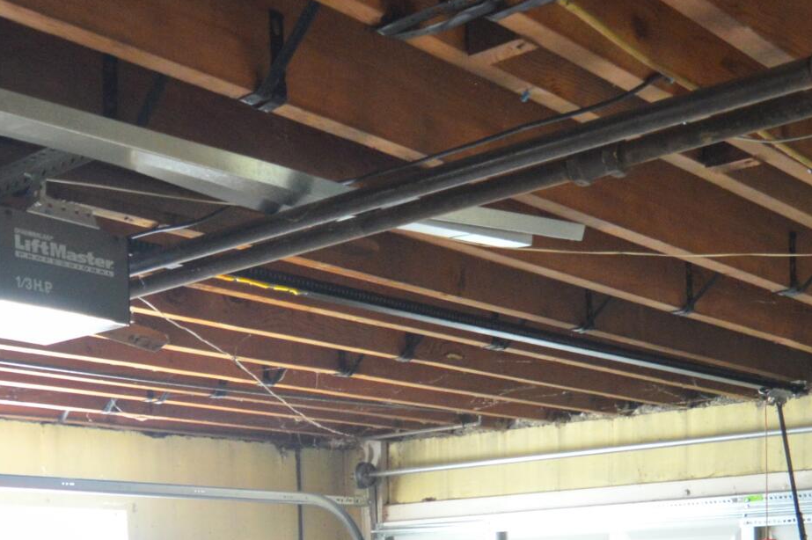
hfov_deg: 36.9
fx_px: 1209
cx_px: 501
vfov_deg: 22.4
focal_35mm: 54
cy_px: 715
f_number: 2.8
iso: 800
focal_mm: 11
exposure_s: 1/60
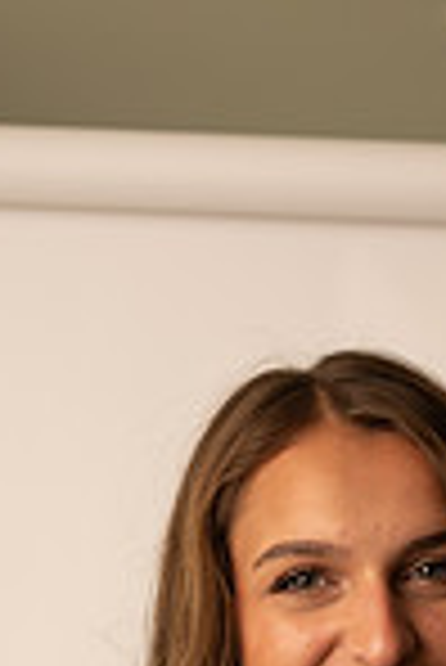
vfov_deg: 24.3
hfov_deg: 18.5
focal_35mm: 73
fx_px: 1353
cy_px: 864
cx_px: 360
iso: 100
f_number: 3.2
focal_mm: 24
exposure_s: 1/160
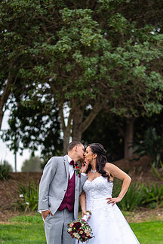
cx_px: 100
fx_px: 801
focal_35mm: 118
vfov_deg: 17.3
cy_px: 151
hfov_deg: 11.6
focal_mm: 85
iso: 200
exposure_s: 1/3200
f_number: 1.8
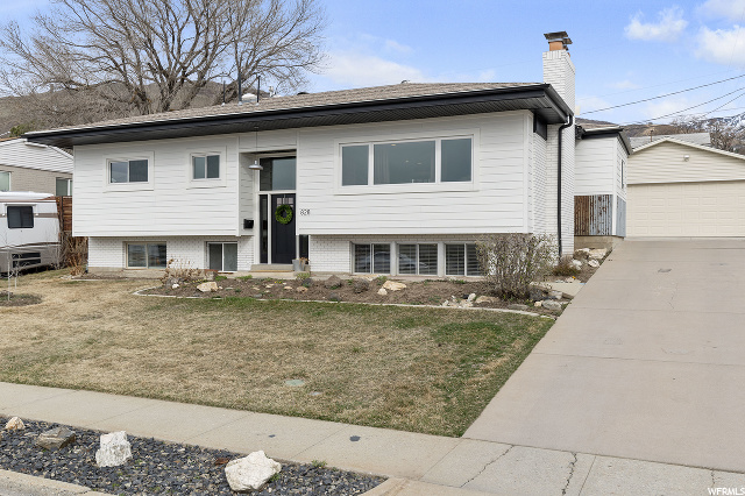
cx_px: 372
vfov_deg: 42.3
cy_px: 248
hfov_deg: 60.3
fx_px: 641
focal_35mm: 31
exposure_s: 1/125
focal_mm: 21
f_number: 8
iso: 64
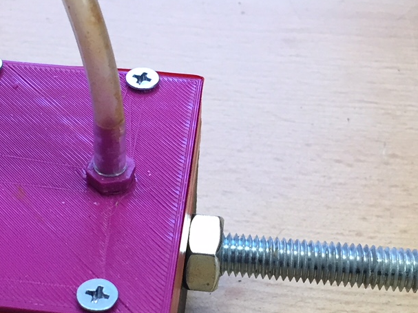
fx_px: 942
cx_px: 153
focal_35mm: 78
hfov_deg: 24.9
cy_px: 279
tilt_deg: -49.0
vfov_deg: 18.6
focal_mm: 4.15
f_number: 2.2
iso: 50
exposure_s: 1/33
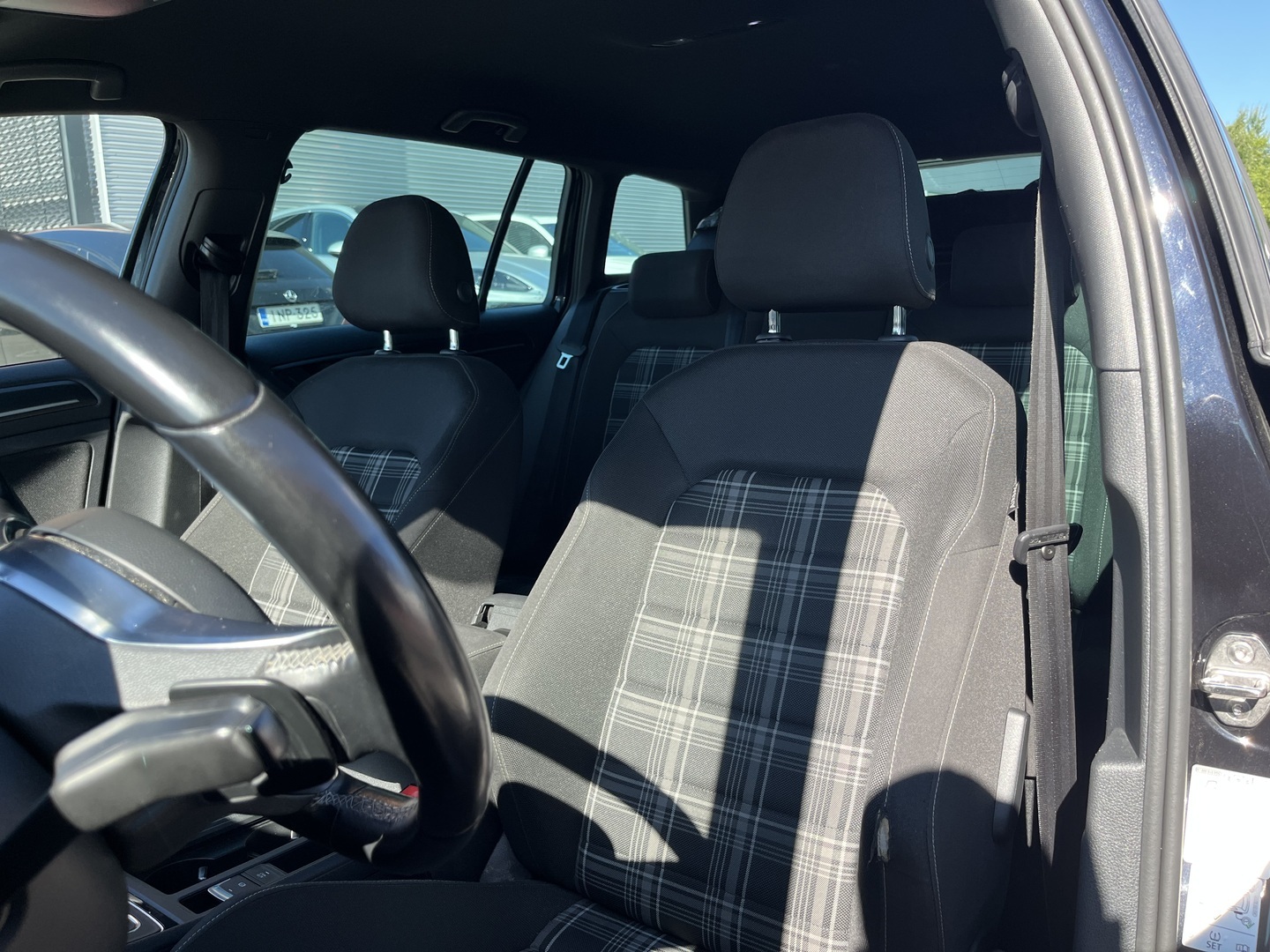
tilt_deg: -12.9
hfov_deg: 67.3
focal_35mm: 26
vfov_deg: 53.1
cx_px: 635
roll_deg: +1.7
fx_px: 954
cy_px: 476
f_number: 1.6
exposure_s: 1/487
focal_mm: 5.1
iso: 50
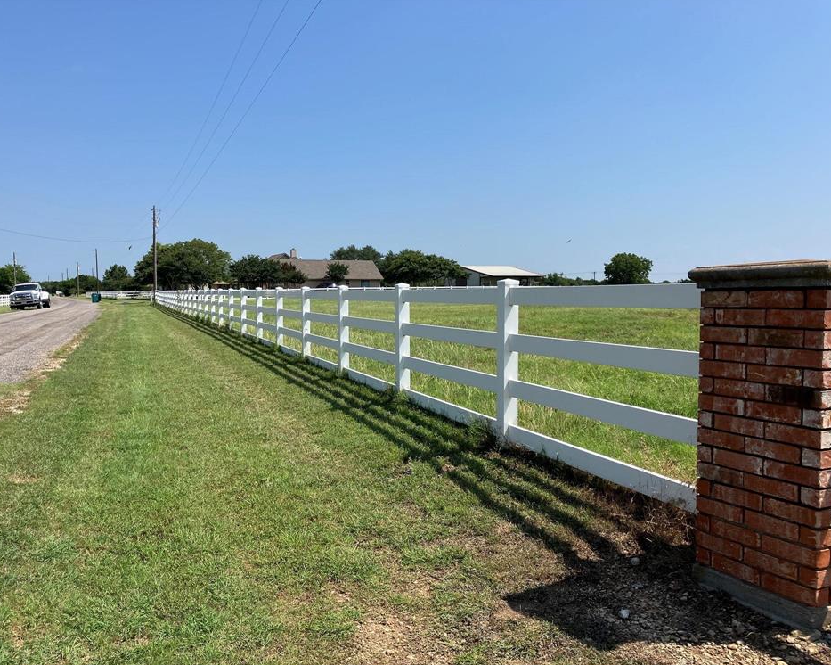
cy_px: 336
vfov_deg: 48.5
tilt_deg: -3.8
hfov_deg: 58.7
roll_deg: +0.3
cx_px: 387
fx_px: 738
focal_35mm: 30
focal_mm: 3.99
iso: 32
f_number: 1.8
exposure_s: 1/2433
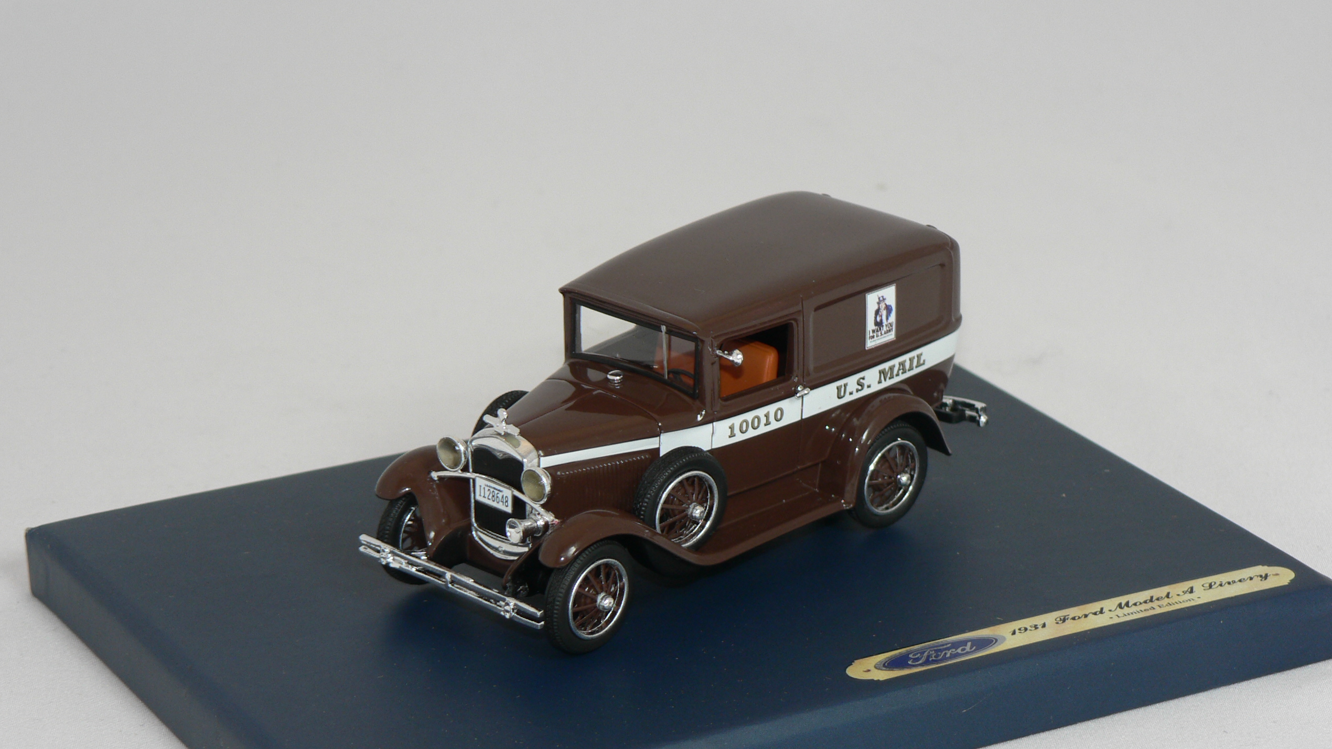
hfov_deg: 19.1
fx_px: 3956
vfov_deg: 10.8
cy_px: 473
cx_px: 667
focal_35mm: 112
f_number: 3.2
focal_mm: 16.9
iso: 80
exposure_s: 1/60
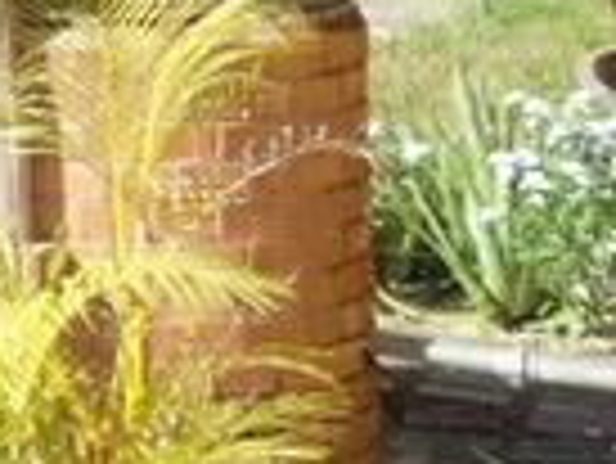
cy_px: -167
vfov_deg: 11.0
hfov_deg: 12.3
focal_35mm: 131
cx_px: -818
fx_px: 2333
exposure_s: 1/125
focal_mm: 6
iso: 80
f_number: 7.1
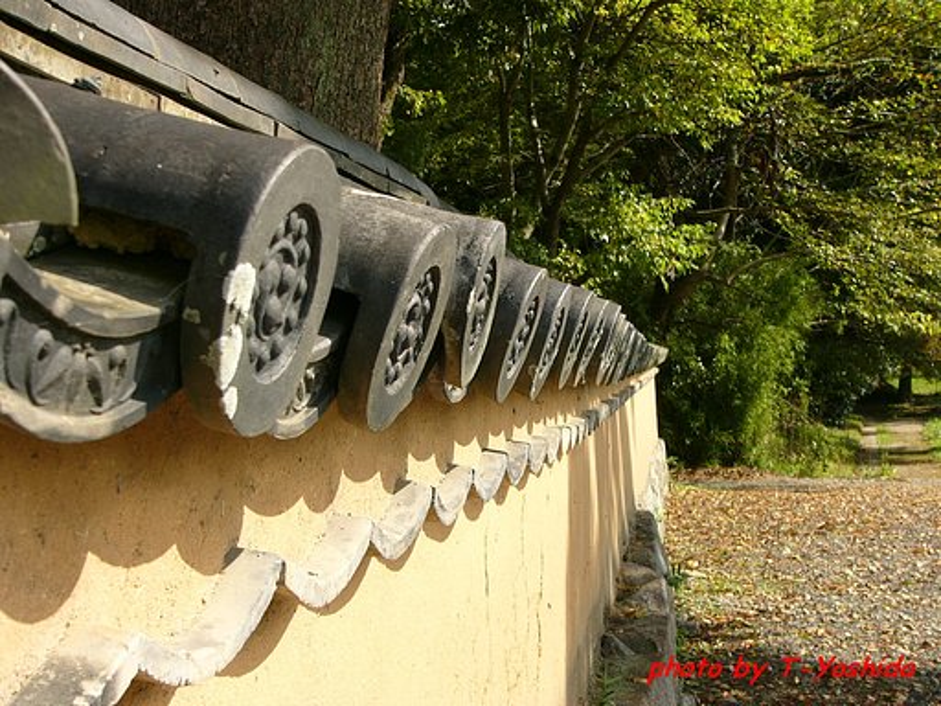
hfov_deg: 34.9
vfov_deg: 26.6
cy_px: 353
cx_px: 470
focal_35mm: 55
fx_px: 1495
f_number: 4
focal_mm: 9.1
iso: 50
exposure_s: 1/250
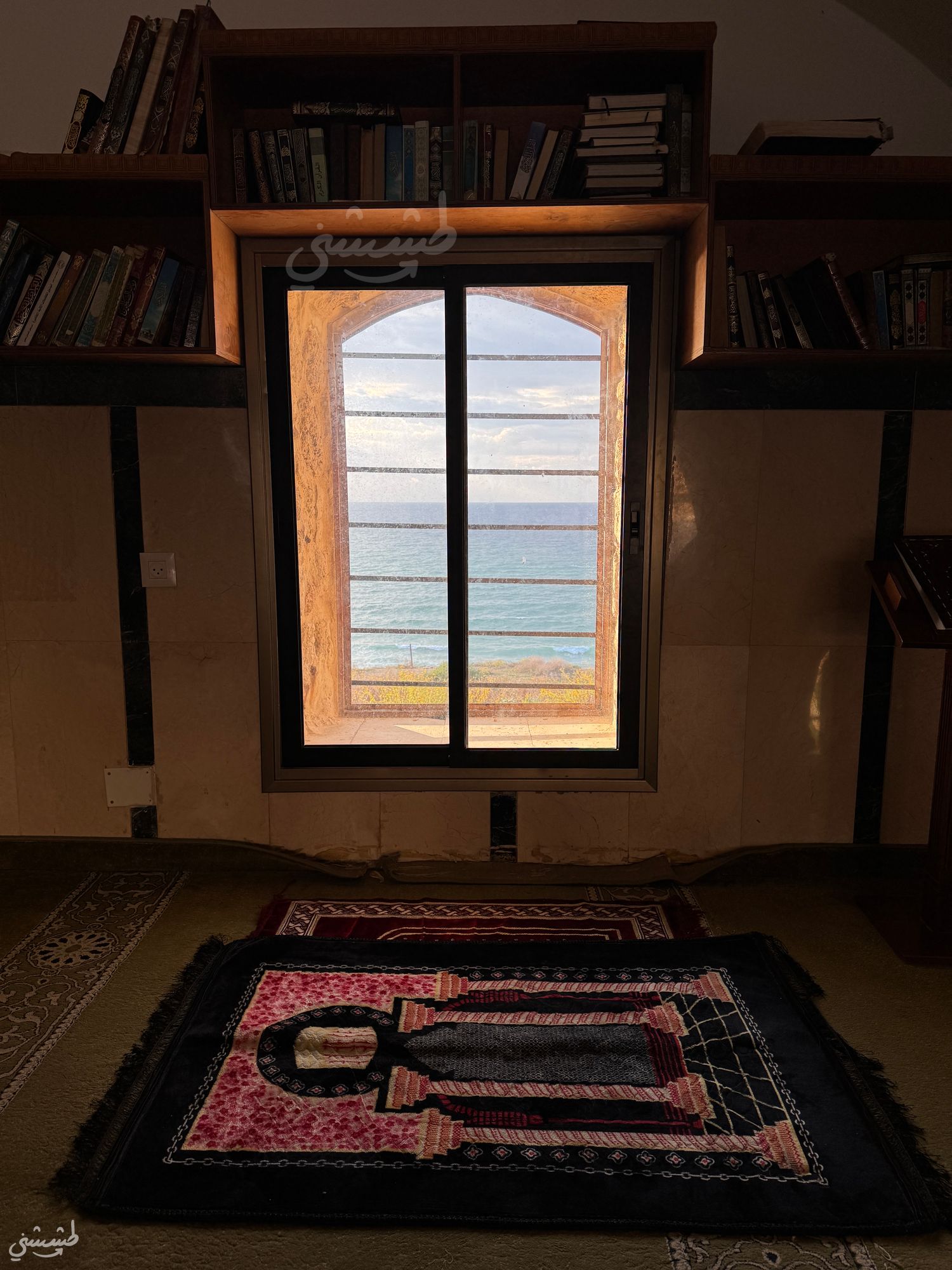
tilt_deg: -8.9
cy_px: 635
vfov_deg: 71.6
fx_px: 880
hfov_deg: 56.8
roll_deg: +0.2
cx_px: 476
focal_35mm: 24
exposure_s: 1/488
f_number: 1.78
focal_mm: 6.76
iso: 80
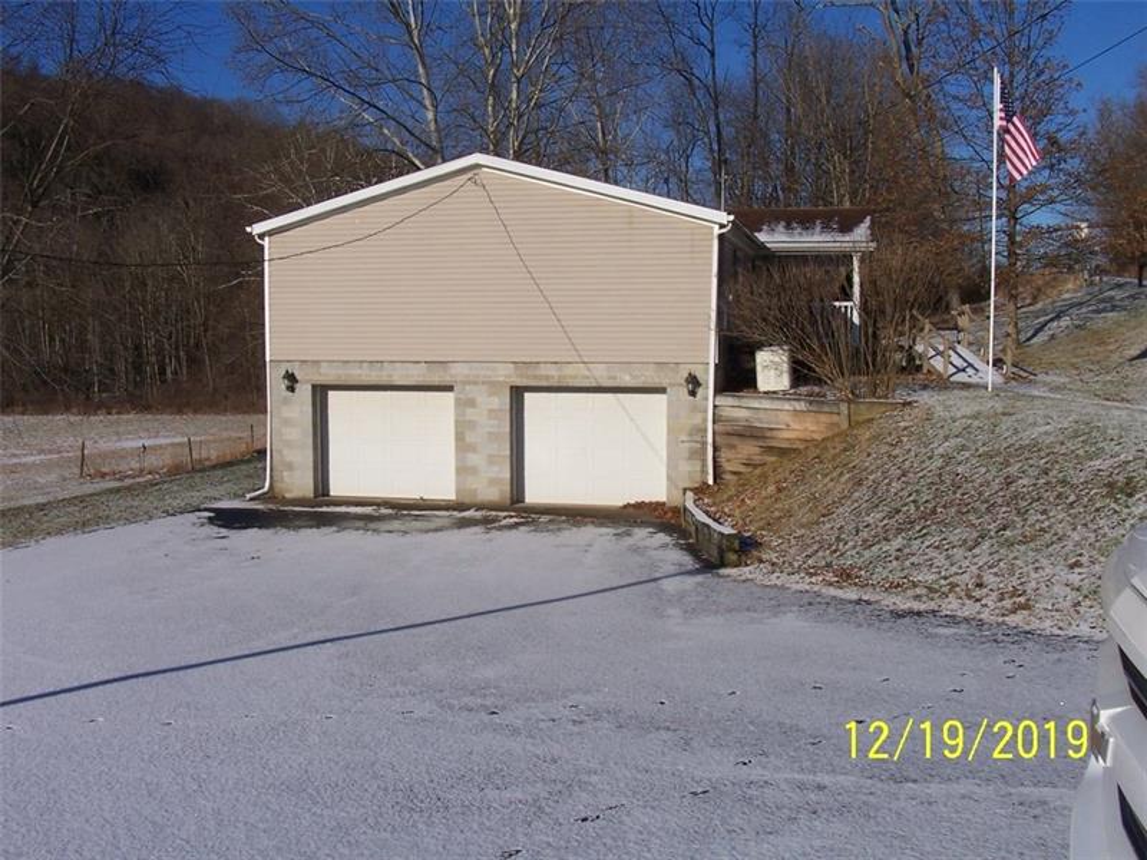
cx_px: 574
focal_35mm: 35
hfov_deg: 52.6
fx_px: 1160
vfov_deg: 40.7
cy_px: 430
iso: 80
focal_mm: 6
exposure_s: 1/750
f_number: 5.6
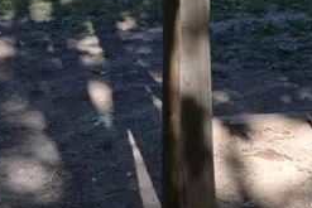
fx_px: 971
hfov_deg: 18.0
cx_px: 284
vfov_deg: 11.1
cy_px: -215
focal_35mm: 112
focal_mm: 18
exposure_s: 1/200
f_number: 7.1
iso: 200
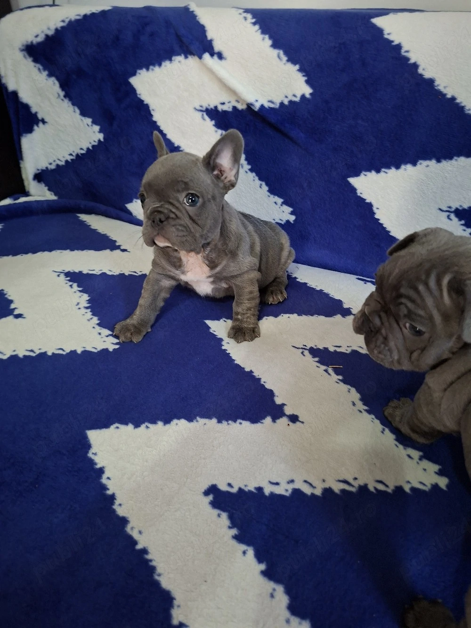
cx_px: 236
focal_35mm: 23
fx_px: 417
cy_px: 314
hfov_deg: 58.9
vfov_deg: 73.9
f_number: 1.8
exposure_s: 1/25
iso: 400
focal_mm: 5.54
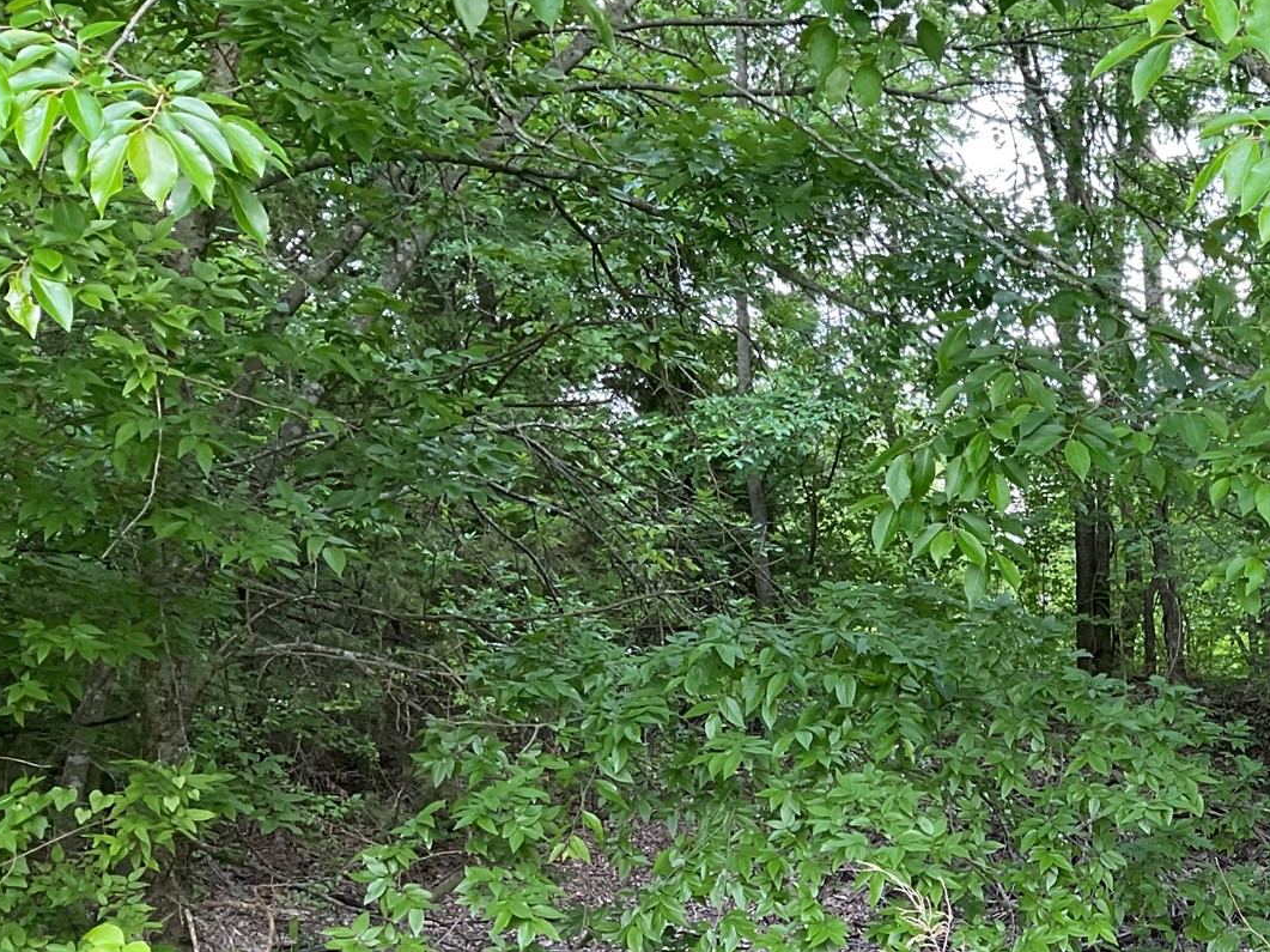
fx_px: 2054
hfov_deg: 32.4
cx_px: 1177
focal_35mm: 56
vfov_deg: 25.1
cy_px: 896
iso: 40
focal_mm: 3
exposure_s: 1/60
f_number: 1.8
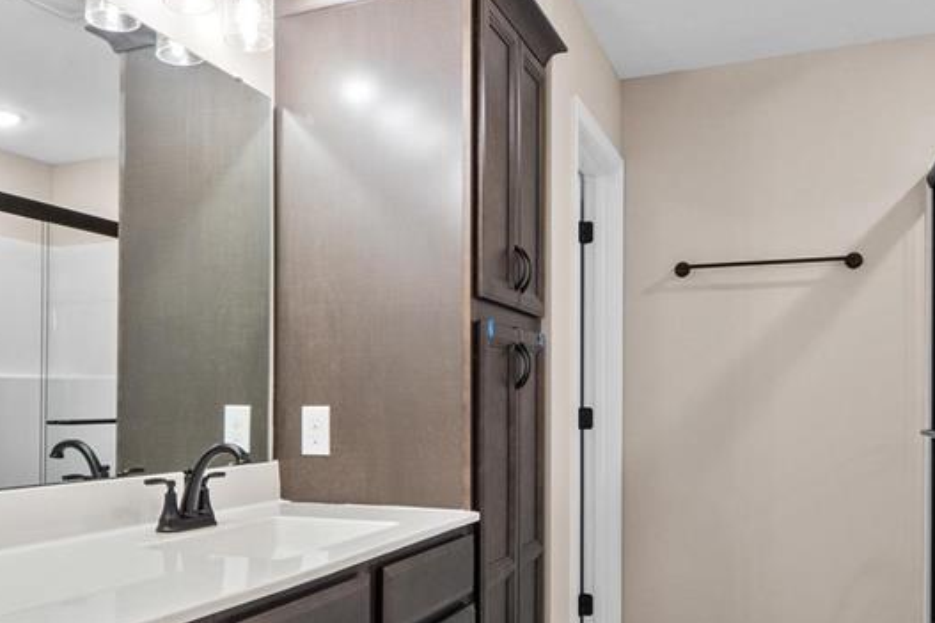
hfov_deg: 53.9
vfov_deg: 37.6
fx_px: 909
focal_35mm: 35
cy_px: 382
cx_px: 357
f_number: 9
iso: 400
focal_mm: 9
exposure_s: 1/4
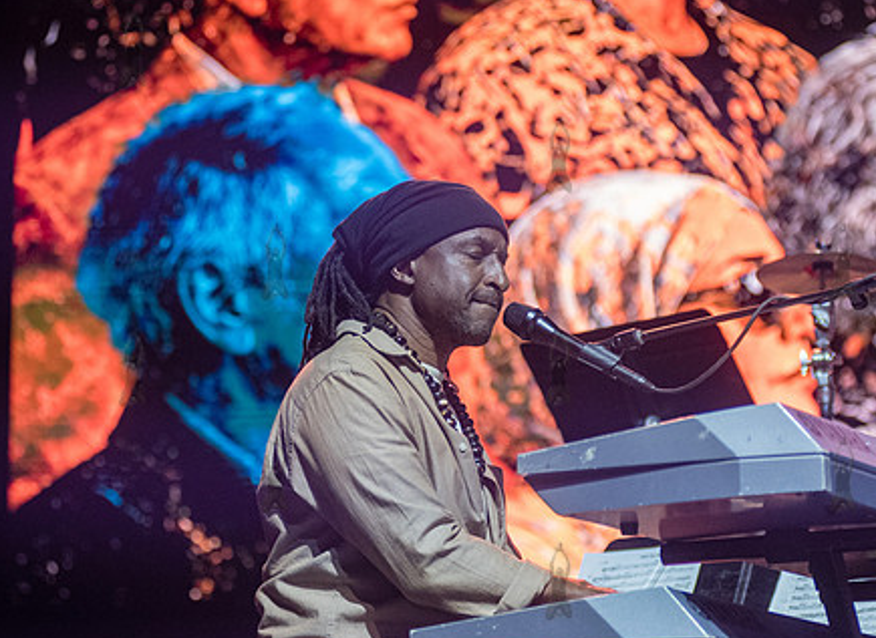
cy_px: 288
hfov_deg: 14.3
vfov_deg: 10.5
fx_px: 3482
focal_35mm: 139
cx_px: 450
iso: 3200
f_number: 2.8
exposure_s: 1/2000
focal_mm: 80
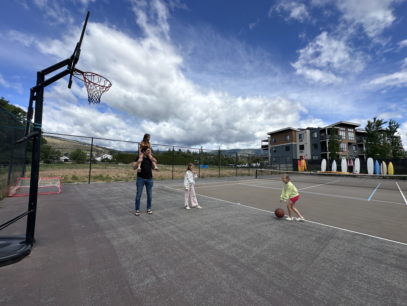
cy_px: 153
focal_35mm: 14
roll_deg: -1.1
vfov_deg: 85.7
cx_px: 204
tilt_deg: +4.8
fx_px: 165
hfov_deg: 102.1
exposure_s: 1/2817
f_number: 2.2
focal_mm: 2.22
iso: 50
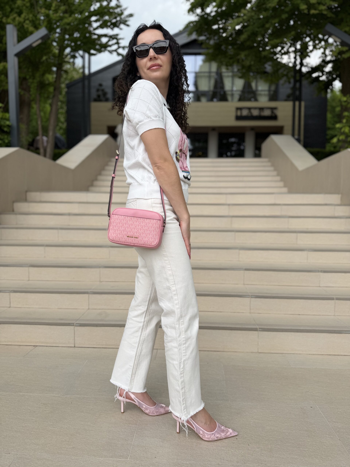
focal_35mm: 24
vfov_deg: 71.6
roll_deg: -1.0
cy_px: 234
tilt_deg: -3.6
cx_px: 175
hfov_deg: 56.8
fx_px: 324
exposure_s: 1/1292
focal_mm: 6.76
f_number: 1.78
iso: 80
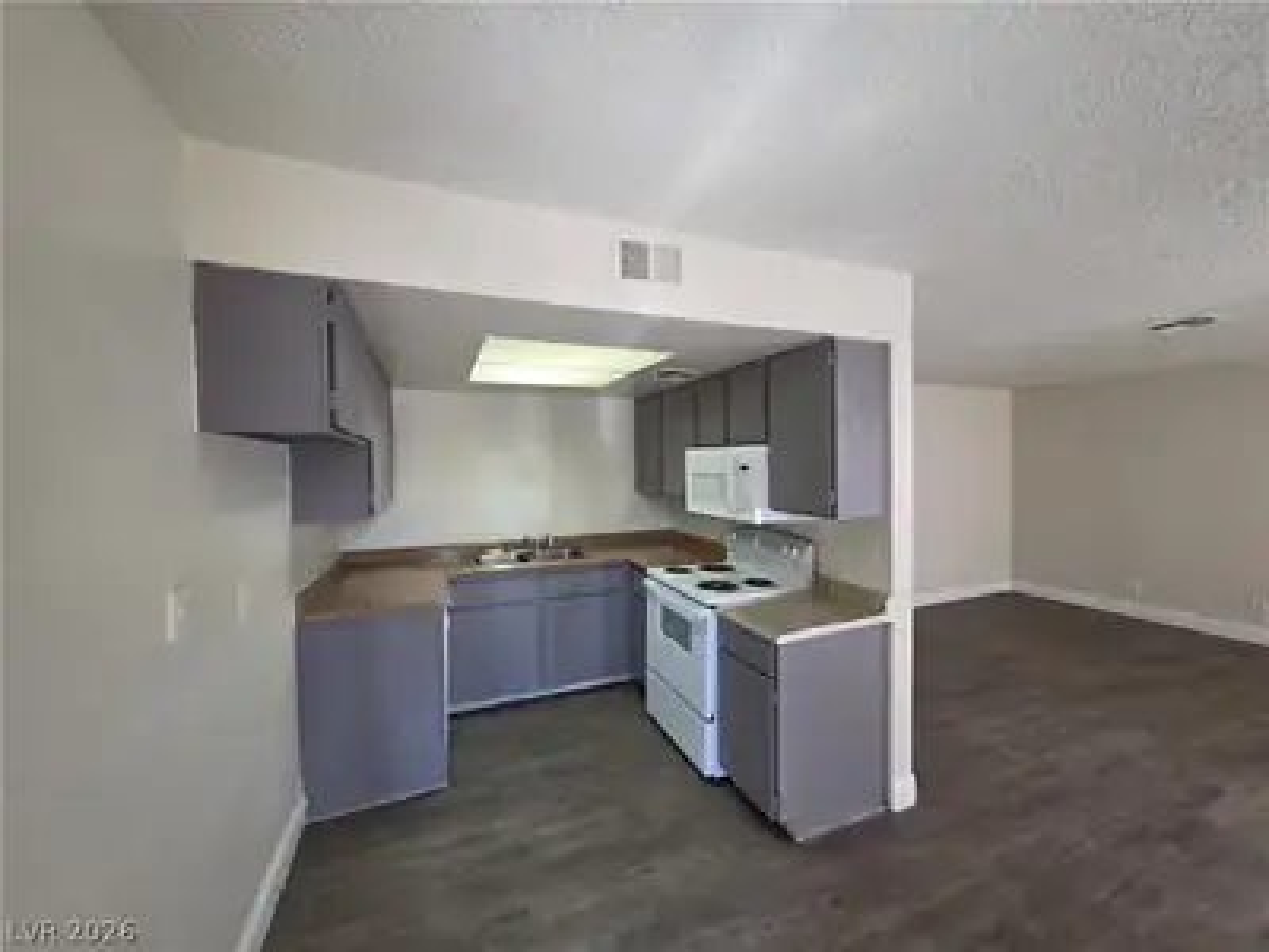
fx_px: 477
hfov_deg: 106.2
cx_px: 634
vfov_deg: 89.9
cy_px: 476
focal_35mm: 13
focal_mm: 2.2
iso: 160
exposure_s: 1/60
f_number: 1.9
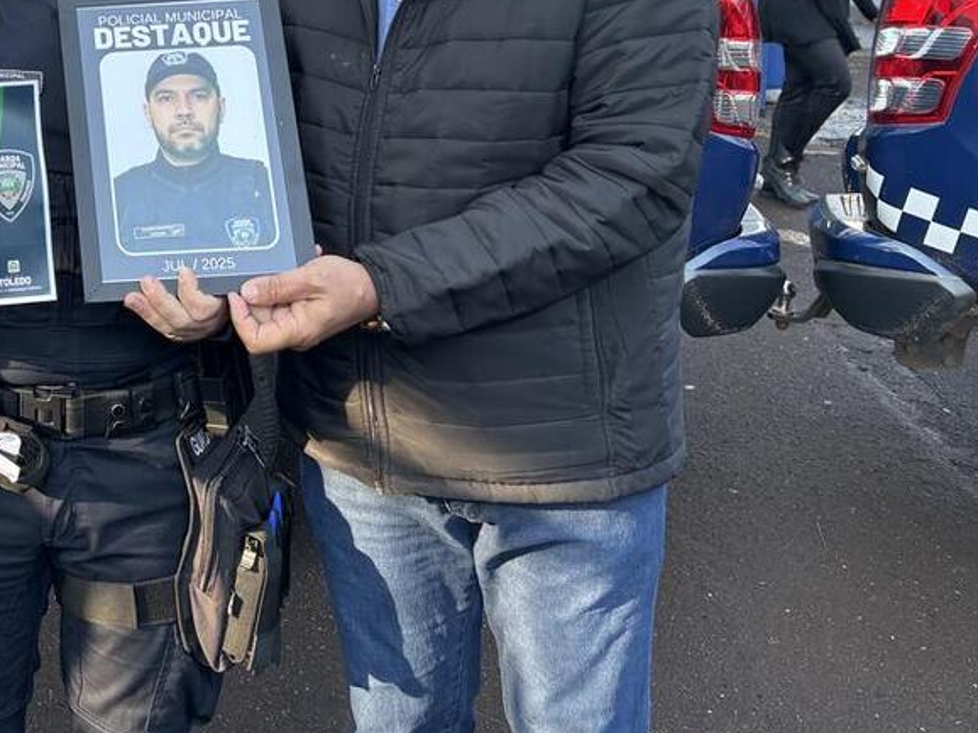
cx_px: -5
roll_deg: +1.2
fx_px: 1525
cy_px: 66
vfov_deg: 26.1
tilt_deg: -5.6
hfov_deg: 32.6
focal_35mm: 54
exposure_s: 1/144
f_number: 1.6
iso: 40
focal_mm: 5.96
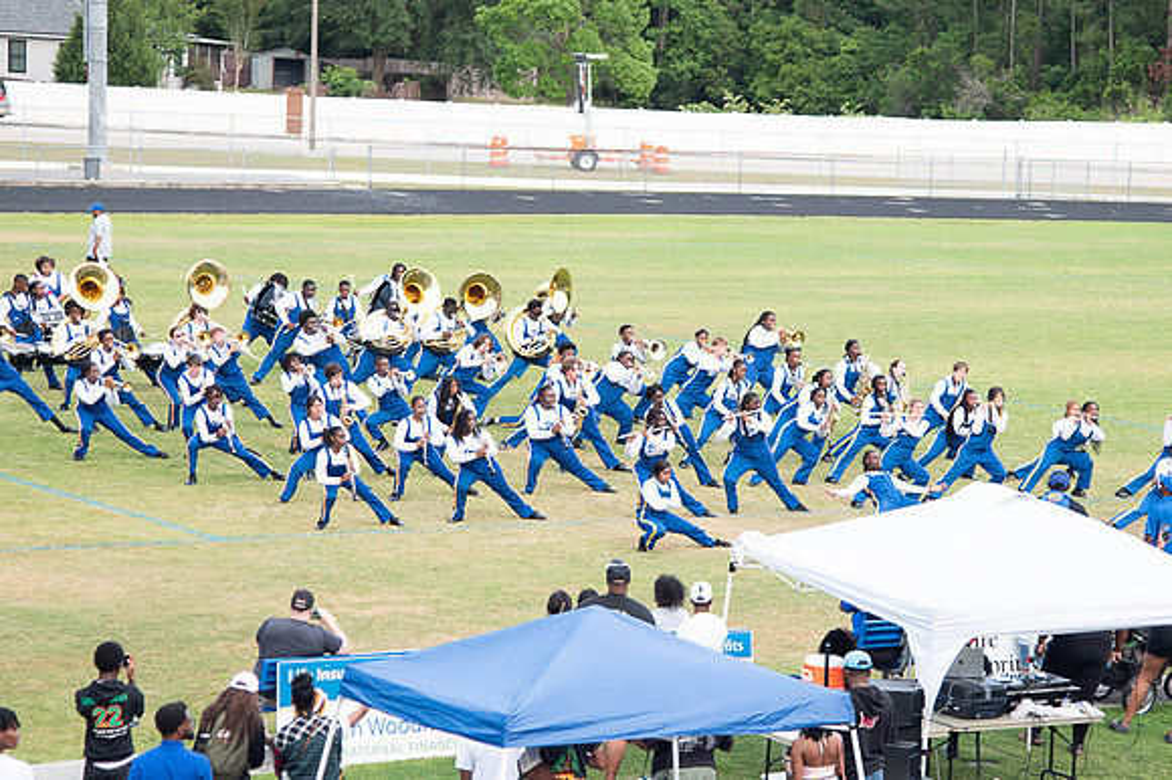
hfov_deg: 14.8
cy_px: 418
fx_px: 4504
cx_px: 702
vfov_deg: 9.9
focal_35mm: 138
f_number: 4
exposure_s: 1/200
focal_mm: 82
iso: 100
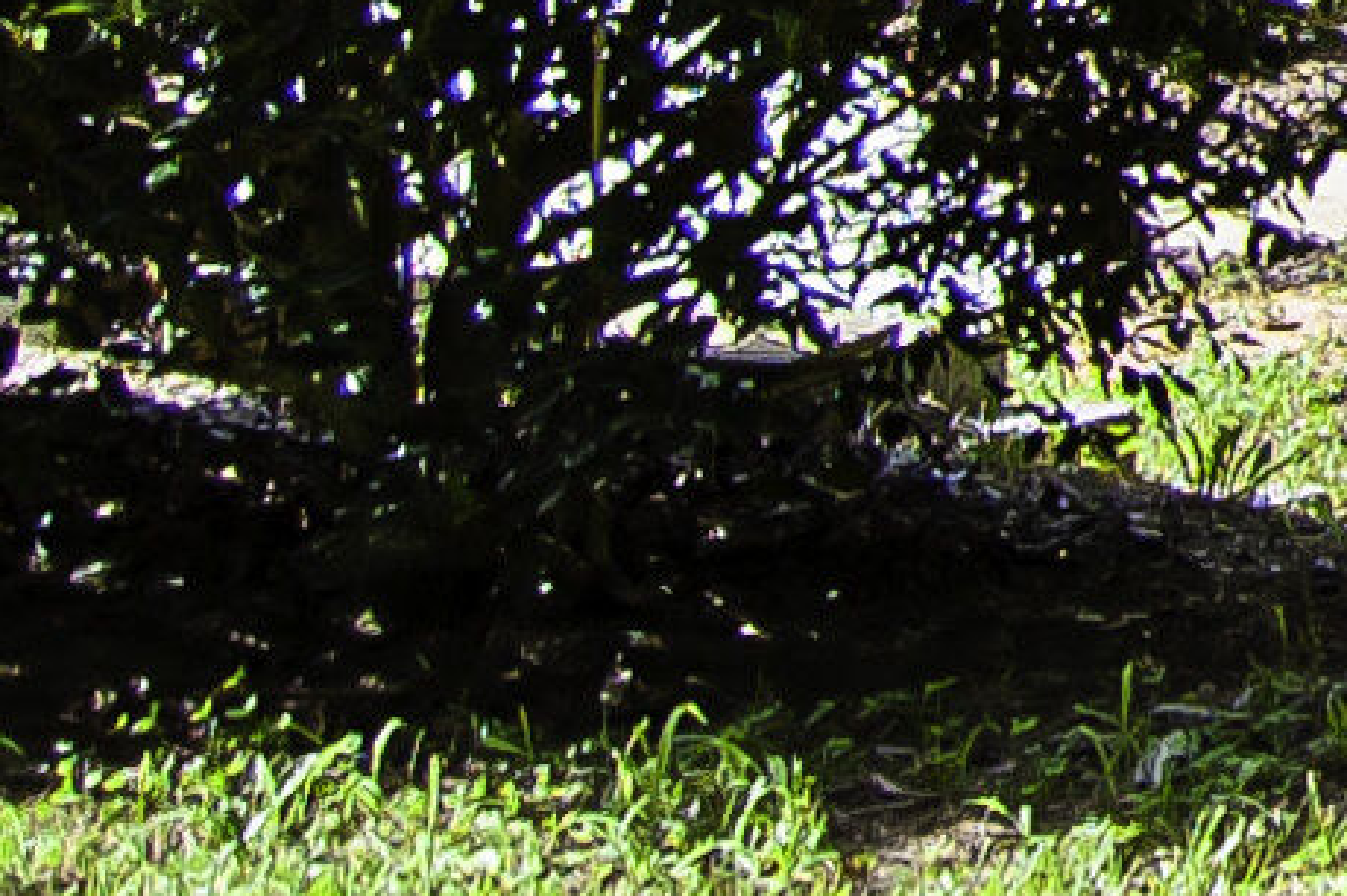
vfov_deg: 3.4
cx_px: 3953
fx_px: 14656
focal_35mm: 392
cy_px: -1420
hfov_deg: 5.0
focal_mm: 40
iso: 200
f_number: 8
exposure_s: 1/180
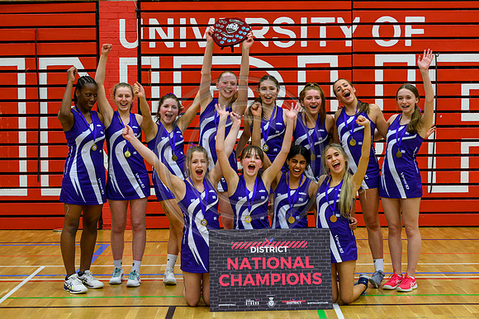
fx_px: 1065
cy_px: 160
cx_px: 240
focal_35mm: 80
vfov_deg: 17.1
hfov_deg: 25.4
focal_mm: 80
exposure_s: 1/250
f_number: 5
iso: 3200
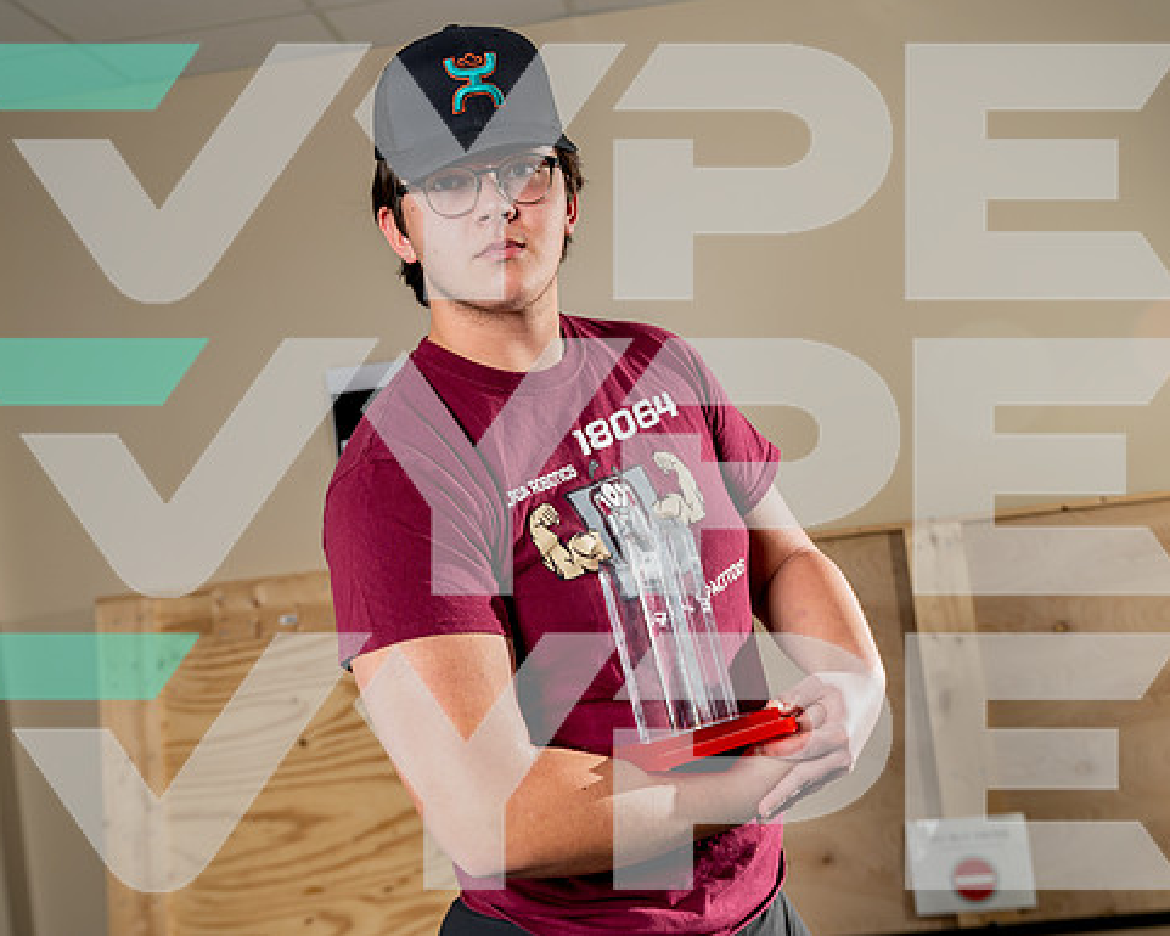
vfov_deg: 34.9
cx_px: 574
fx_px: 1489
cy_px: 468
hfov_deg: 42.9
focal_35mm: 43
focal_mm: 38
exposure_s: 1/250
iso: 100
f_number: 4.5
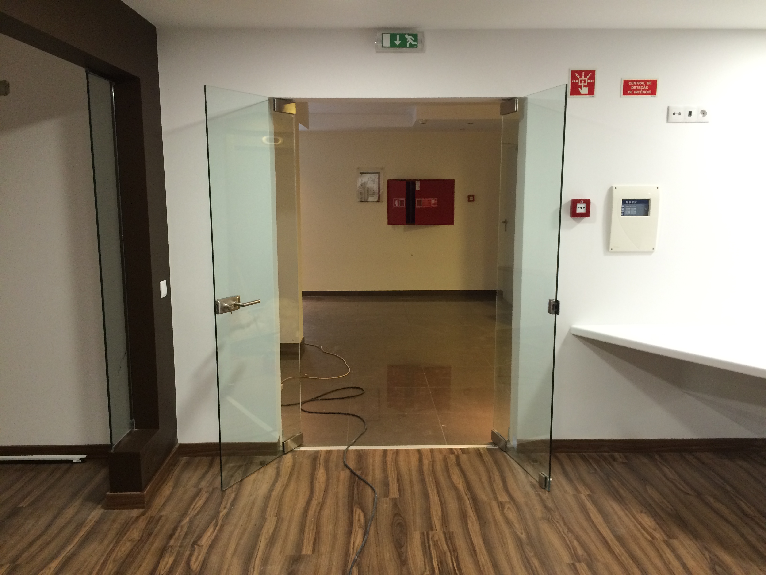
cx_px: 383
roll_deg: -0.2
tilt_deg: -7.8
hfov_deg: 61.7
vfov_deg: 48.2
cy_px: 288
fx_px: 642
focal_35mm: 29
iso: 125
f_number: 2.2
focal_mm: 4.15
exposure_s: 1/30
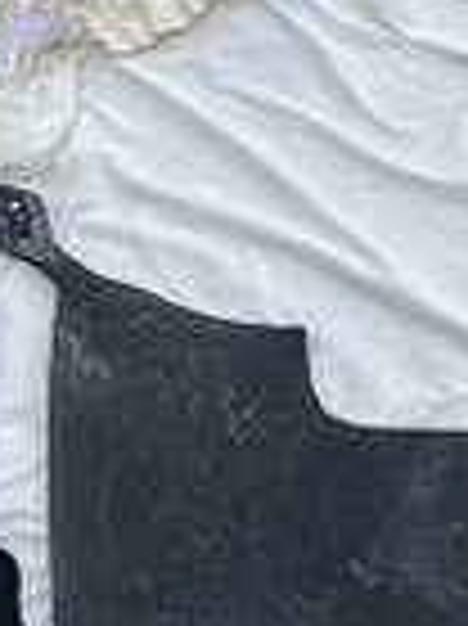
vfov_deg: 24.2
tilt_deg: -79.5
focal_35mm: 75
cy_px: 703
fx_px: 1354
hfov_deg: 18.7
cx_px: 544
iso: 32
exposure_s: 1/1043
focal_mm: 4.25
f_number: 1.8
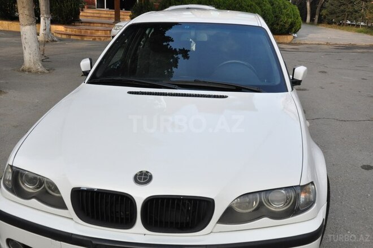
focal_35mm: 39
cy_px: 124
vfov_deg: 34.1
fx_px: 403
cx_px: 186
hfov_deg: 49.6
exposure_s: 1/1250
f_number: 6.3
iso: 1000
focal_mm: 26
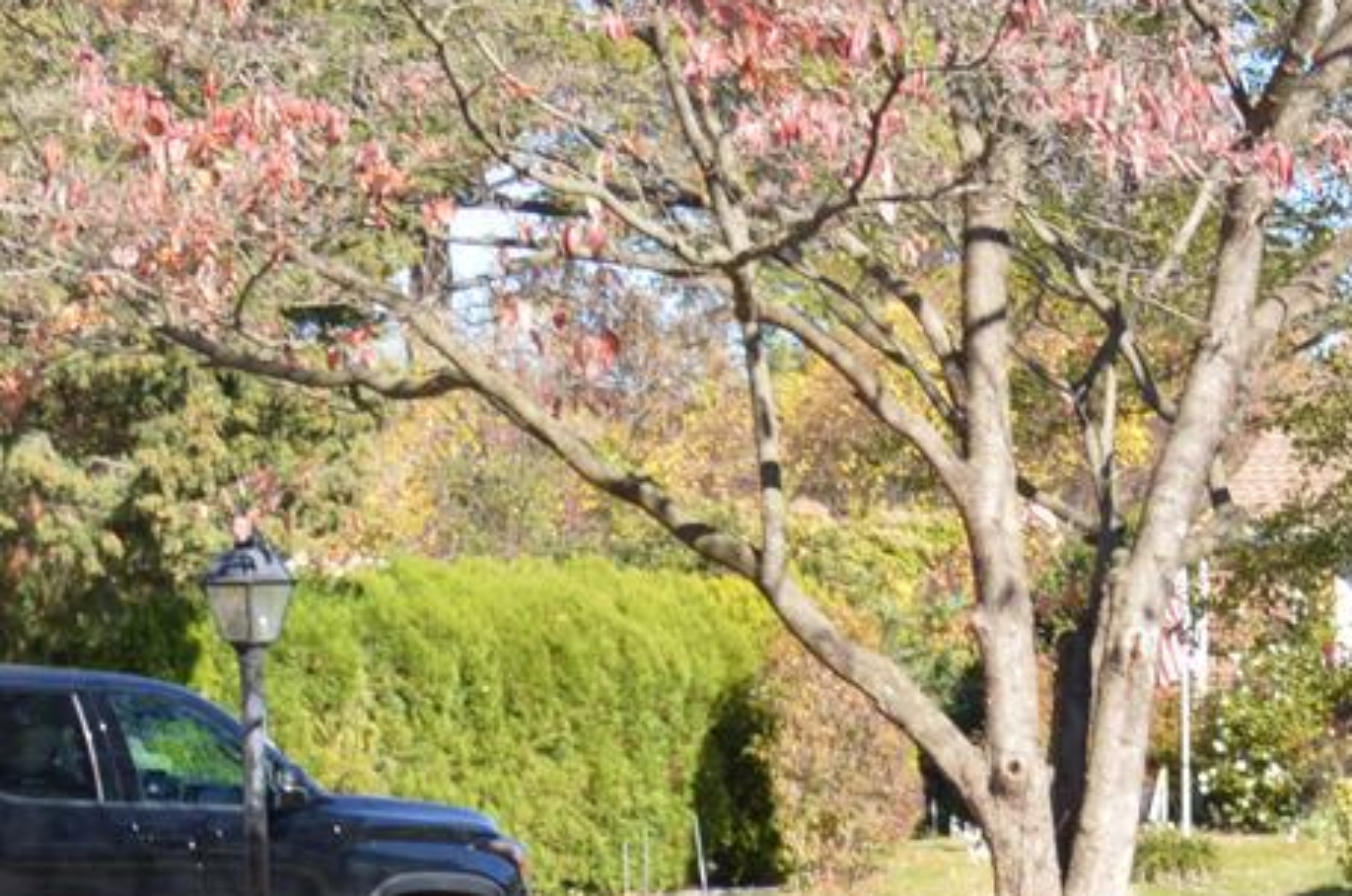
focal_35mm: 148
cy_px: 868
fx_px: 5548
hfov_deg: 13.6
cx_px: 1559
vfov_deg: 9.2
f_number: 5
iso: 100
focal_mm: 22
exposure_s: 1/200
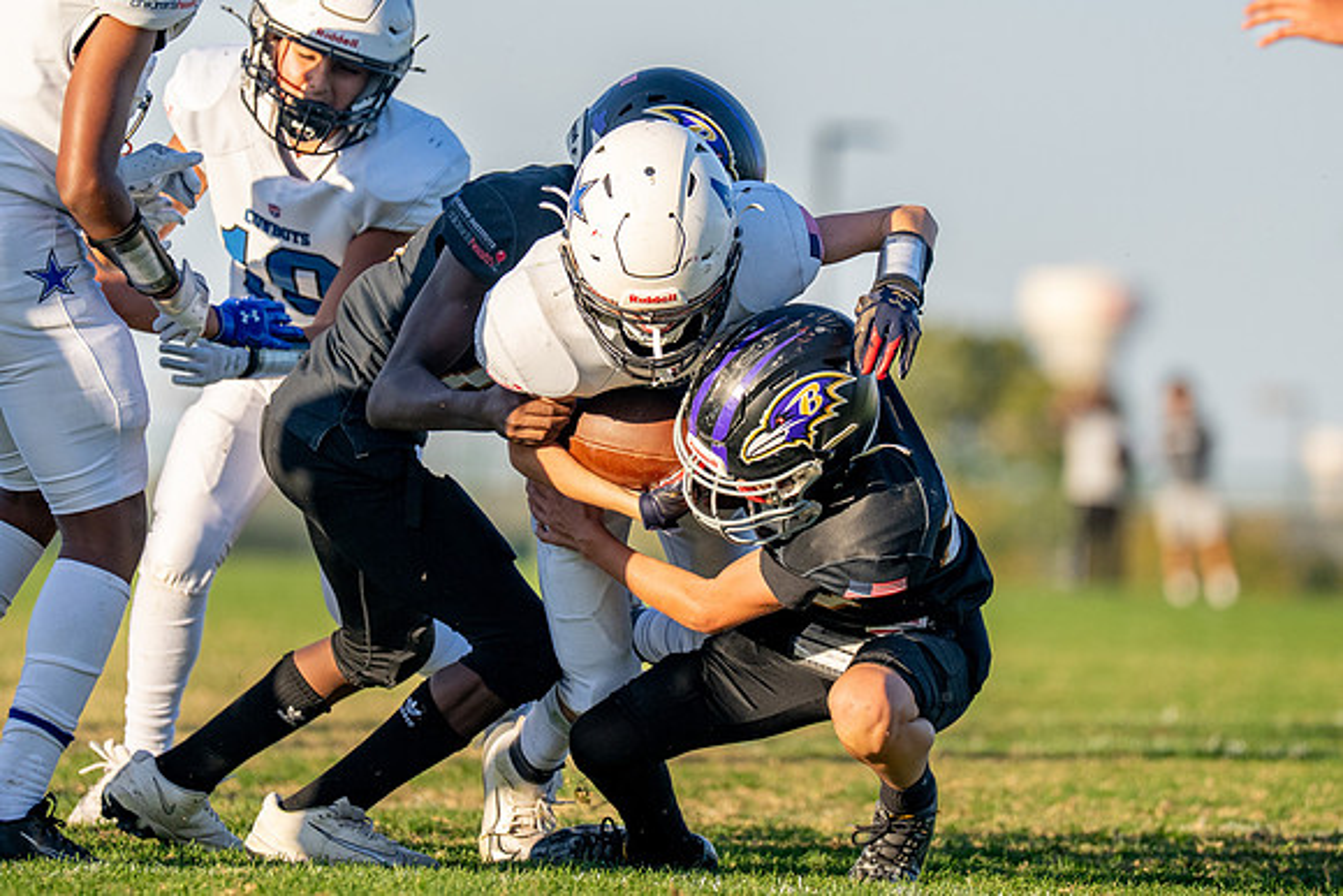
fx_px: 14489
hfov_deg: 5.3
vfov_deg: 3.5
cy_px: 392
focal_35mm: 388
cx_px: 759
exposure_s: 1/2500
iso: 200
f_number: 2.8
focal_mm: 200
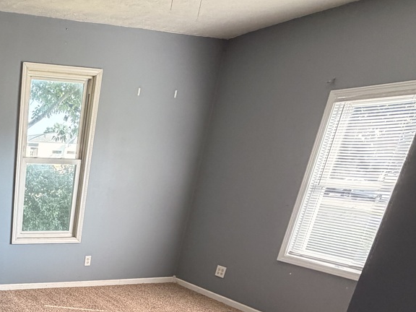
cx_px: -22
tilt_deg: -21.0
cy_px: 321
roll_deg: -2.0
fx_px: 421
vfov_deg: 36.1
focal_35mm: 35
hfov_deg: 43.1
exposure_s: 1/121
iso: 250
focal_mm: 2.22
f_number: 2.2
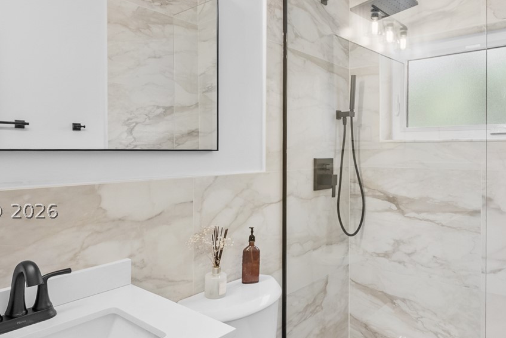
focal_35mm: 24
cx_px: 291
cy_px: 210
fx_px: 337
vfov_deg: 52.6
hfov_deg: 73.3
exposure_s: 1/5
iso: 400
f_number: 8
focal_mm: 12
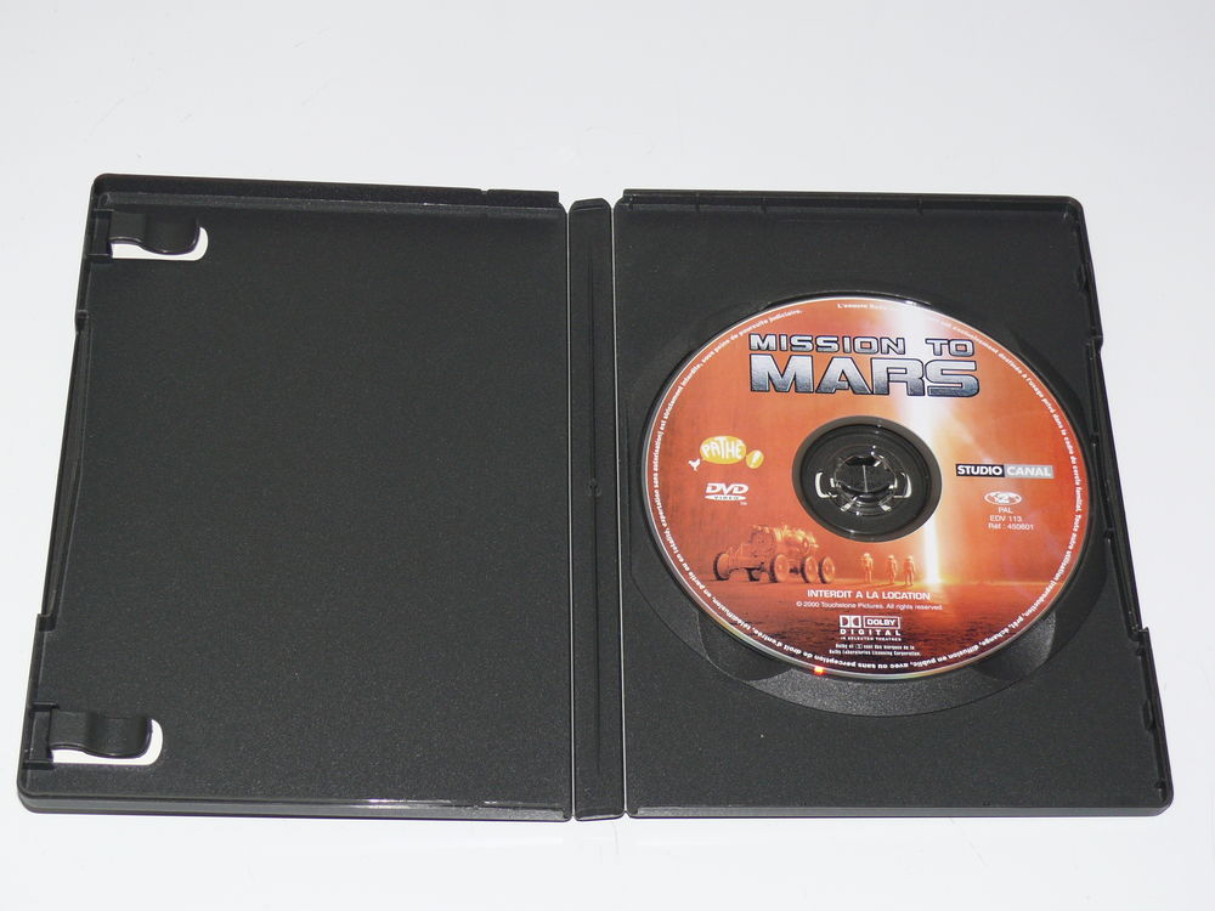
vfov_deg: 21.0
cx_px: 608
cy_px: 456
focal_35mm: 70
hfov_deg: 27.8
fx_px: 2457
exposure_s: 1/30
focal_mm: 11.9
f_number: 3.2
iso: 100
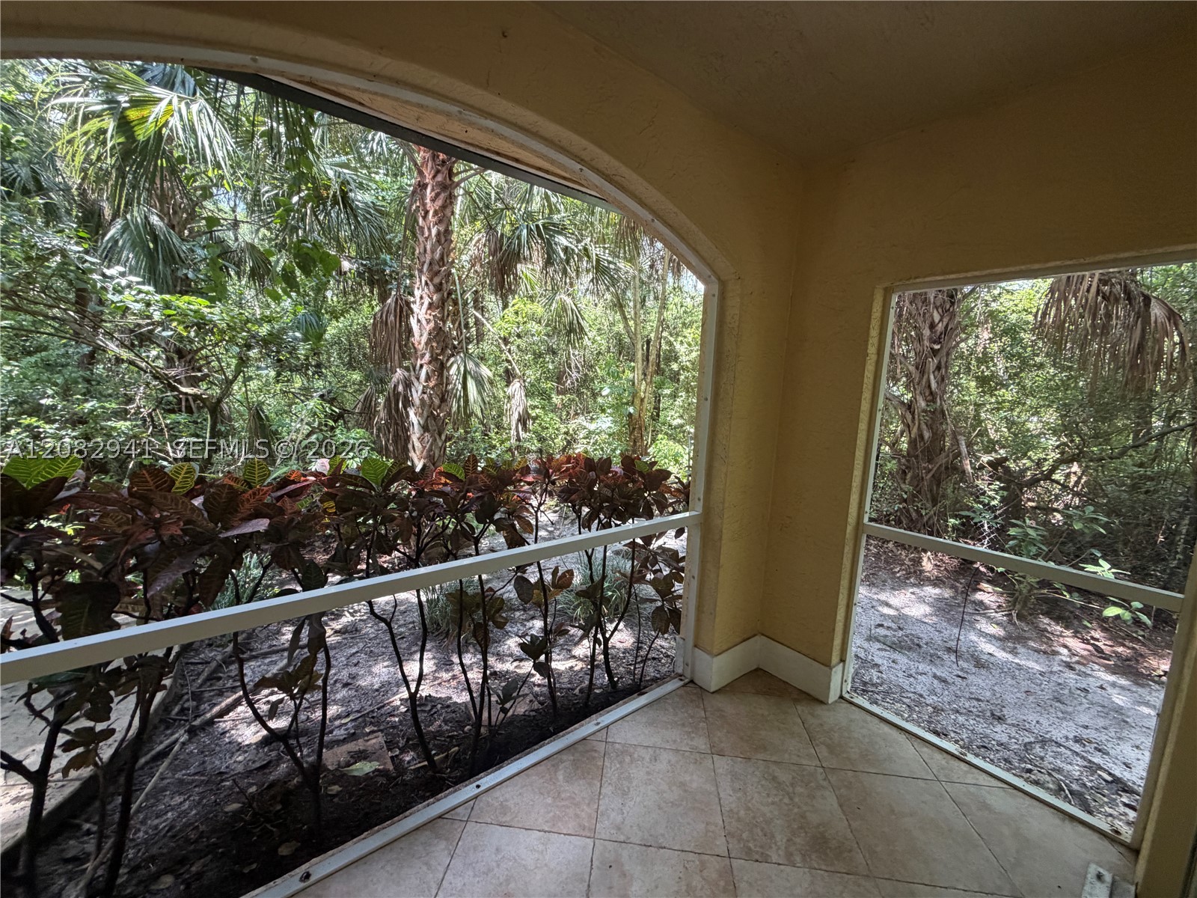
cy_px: 449
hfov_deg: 102.1
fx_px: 484
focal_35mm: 14
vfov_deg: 85.7
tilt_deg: -8.9
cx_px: 598
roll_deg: -2.7
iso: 320
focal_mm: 2.22
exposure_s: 1/110
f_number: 2.2
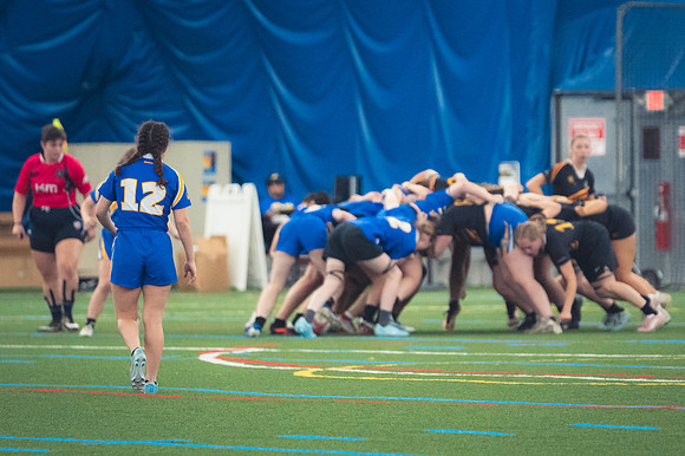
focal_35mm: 409
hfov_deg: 5.0
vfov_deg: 3.4
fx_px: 7777
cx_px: 331
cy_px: 280
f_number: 2.8
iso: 3600
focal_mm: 200
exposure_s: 1/320
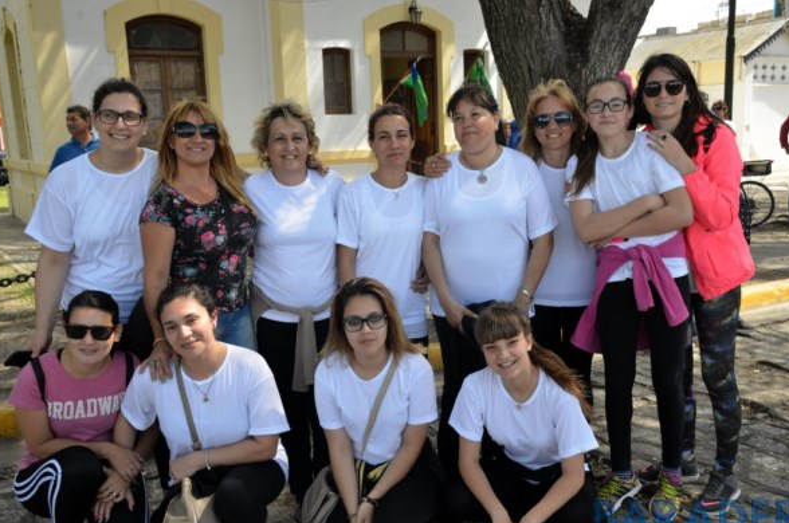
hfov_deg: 51.3
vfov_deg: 35.3
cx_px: 408
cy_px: 283
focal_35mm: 38
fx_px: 821
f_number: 5.6
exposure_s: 1/125
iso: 100
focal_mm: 23
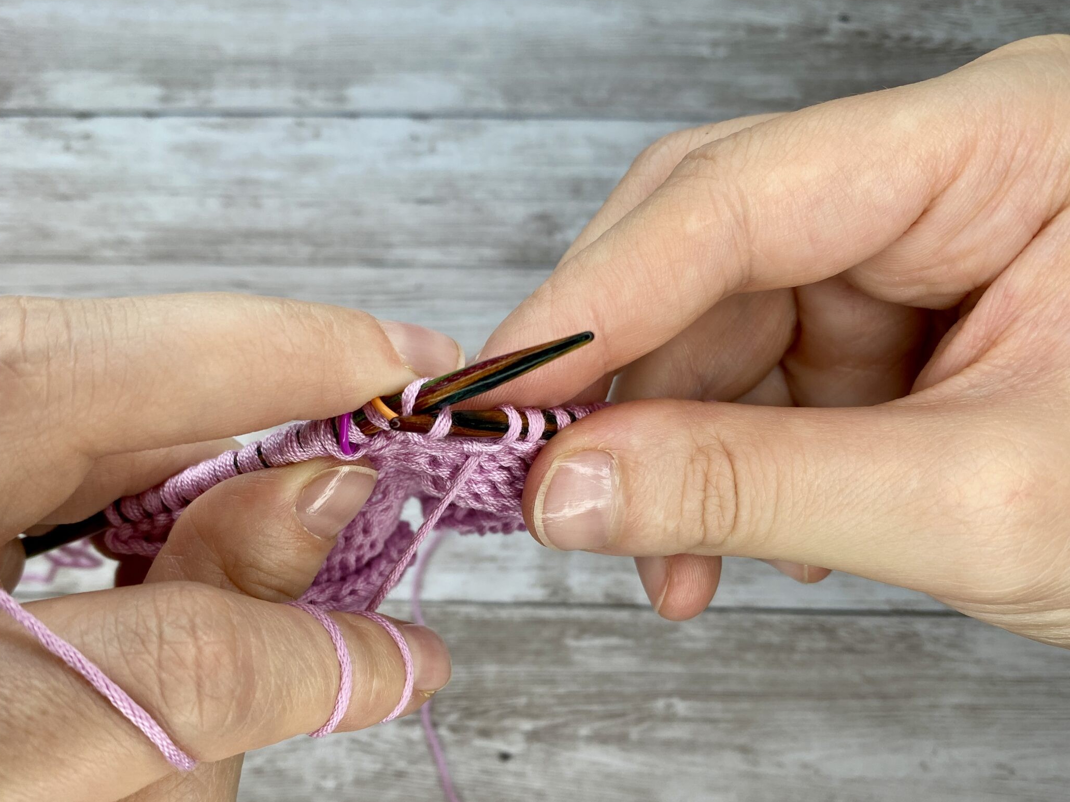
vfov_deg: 45.3
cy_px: 465
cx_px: 432
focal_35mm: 31
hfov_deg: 57.9
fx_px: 958
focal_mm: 4.25
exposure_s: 1/121
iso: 40
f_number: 1.8
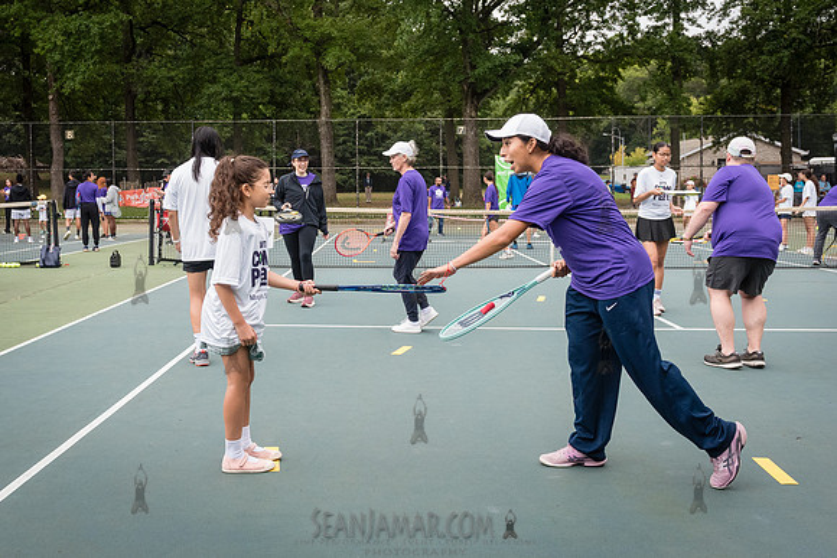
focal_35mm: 38
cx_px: 328
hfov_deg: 50.1
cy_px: 243
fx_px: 888
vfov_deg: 34.9
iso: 1600
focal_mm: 28
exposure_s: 1/2000
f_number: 5
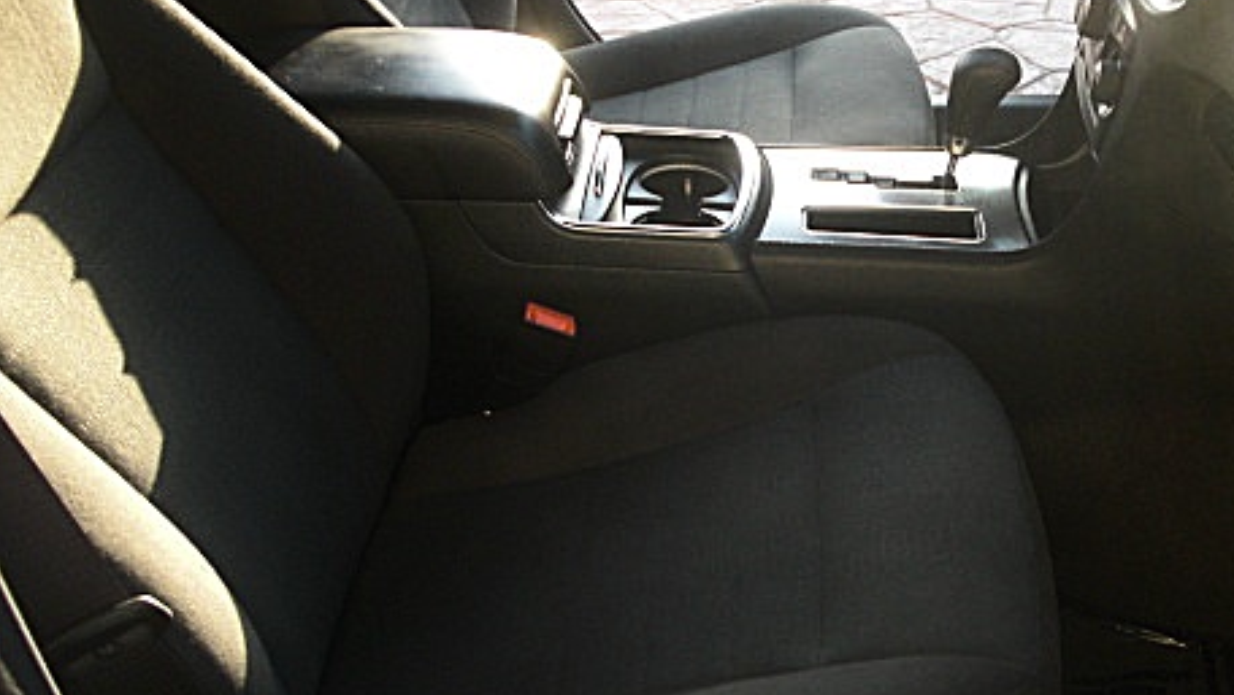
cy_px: 314
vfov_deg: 21.9
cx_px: 863
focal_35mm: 55
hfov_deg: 37.3
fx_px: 1800
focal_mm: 6.3
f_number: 2.8
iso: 200
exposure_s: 1/125
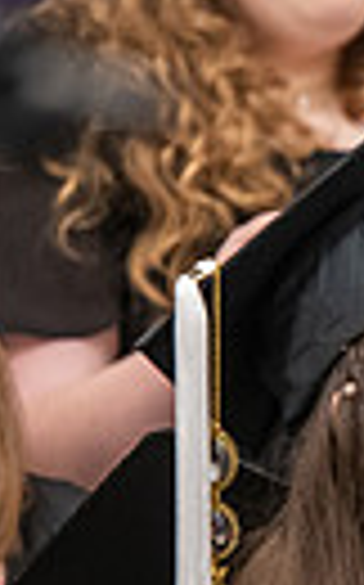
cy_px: 398
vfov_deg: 2.9
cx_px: 1110
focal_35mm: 726
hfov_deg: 1.8
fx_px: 11549
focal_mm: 160
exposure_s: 1/200
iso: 3200
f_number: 3.2
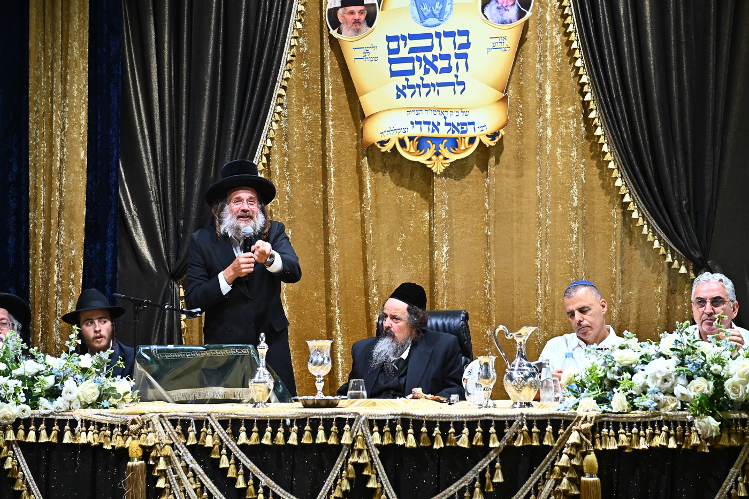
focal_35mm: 60
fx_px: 1248
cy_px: 250
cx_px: 374
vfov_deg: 22.6
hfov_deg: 33.4
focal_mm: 60
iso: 1250
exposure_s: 1/160
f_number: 4
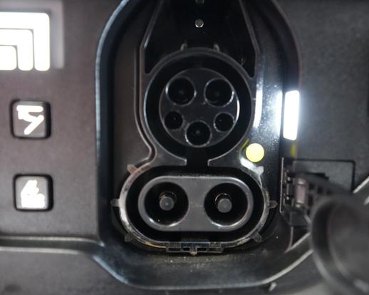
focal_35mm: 29
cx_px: 205
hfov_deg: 60.3
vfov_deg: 49.9
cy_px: 145
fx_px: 317
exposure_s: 1/125
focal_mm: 25
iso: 12800
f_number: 2.8
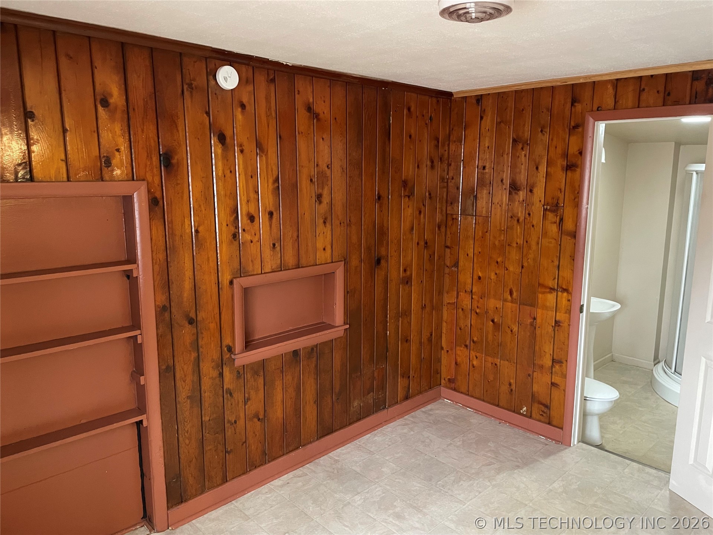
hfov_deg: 67.3
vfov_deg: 53.1
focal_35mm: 26
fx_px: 536
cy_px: 268
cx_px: 356
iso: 500
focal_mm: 4.2
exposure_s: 1/30
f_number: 1.6
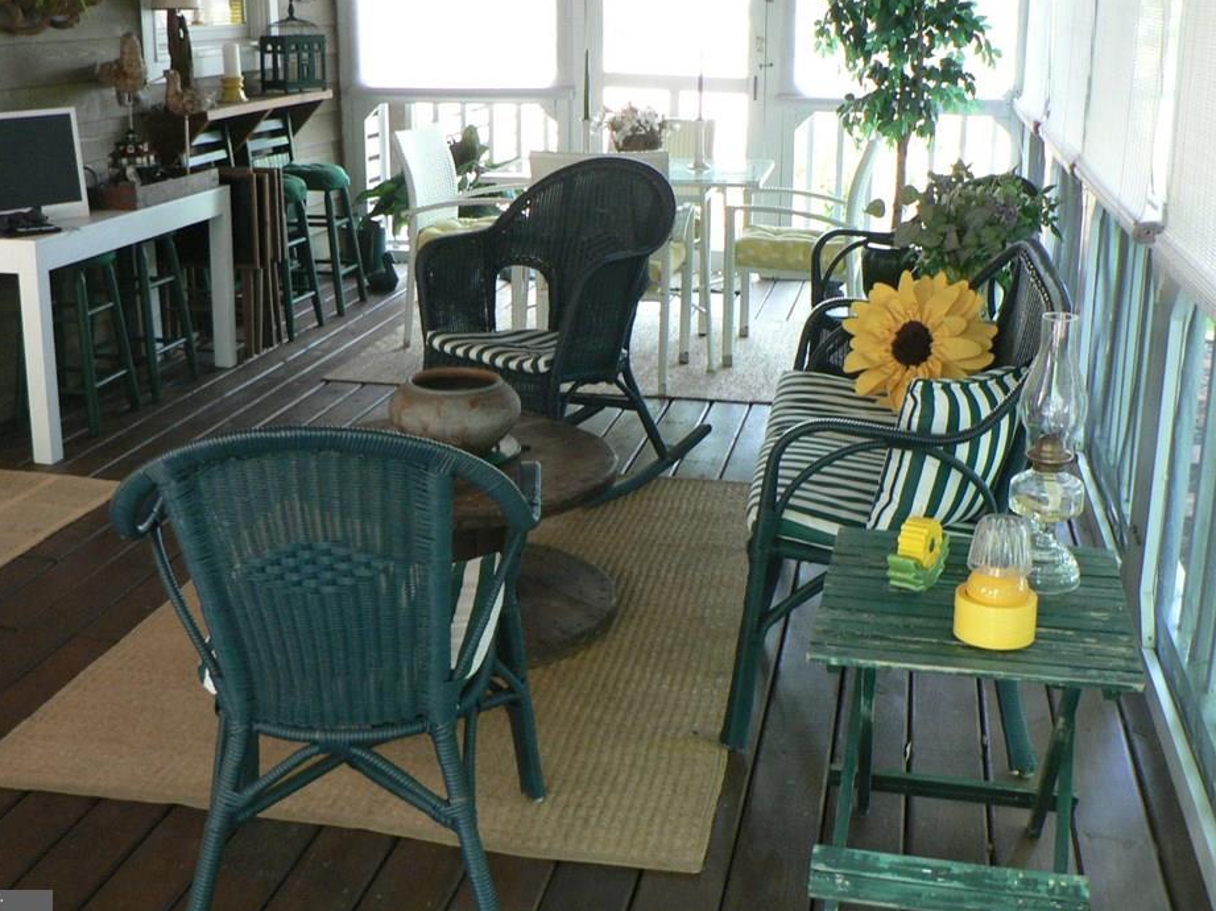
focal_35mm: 40
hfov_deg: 46.8
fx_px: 1405
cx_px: 563
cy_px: 438
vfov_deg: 35.9
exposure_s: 1/13
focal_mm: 6
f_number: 2.8
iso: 200
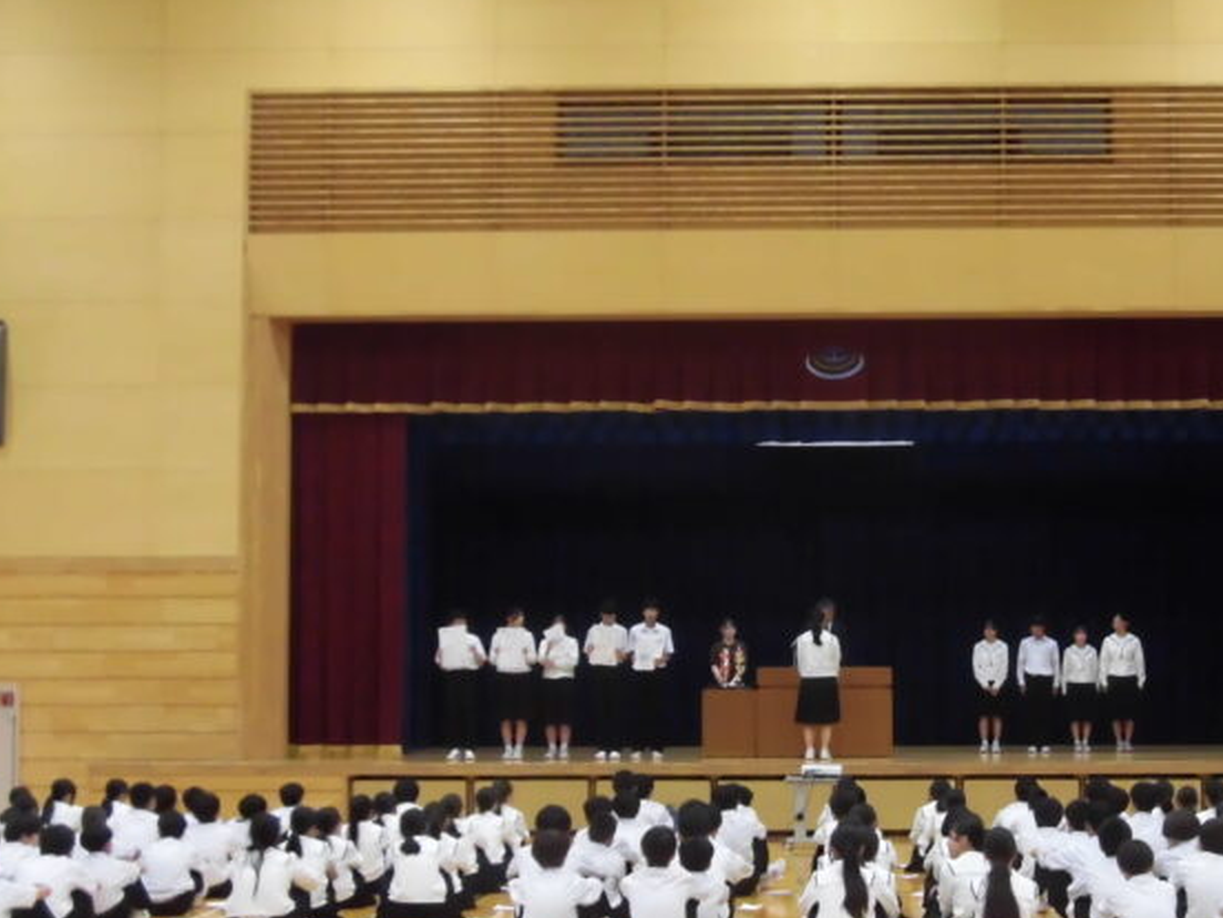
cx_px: 780
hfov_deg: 27.3
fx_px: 2508
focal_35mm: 71
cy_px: 523
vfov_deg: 20.7
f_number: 4
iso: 640
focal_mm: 9.16
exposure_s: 1/50
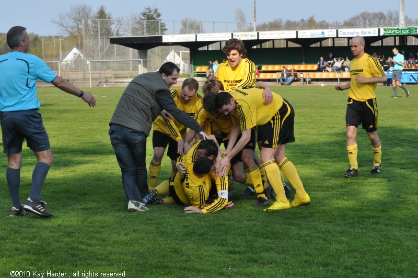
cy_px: 139
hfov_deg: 19.5
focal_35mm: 105
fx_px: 1217
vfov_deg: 13.0
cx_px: 209
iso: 800
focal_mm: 70
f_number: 8
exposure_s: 1/1000
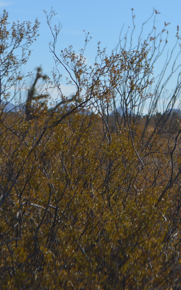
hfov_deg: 7.5
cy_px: 91
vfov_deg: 12.1
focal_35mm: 173
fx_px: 1366
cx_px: 238
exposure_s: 1/2000
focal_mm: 55
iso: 400
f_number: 8
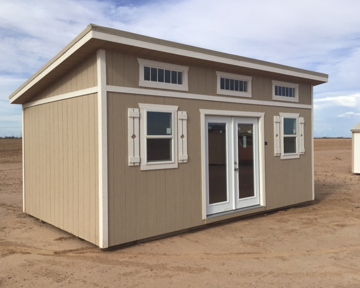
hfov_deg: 54.2
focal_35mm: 33
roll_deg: -1.0
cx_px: 177
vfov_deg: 44.5
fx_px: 351
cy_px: 142
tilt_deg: -2.6
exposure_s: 1/1852
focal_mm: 3.3
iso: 25
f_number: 2.4
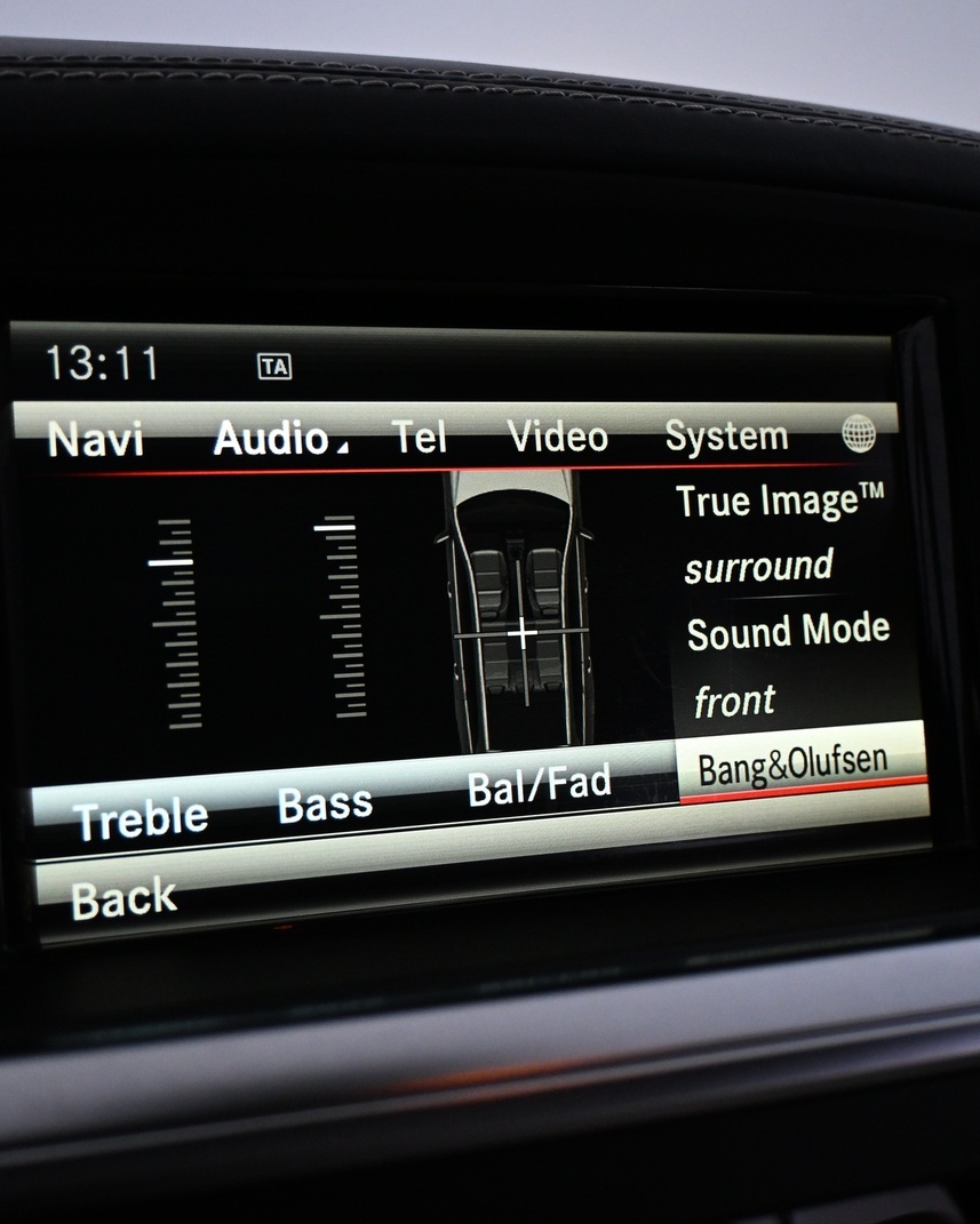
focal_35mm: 45
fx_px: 1621
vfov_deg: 41.4
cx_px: 443
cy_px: 608
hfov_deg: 33.6
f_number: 4
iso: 1600
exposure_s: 1/125
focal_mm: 21
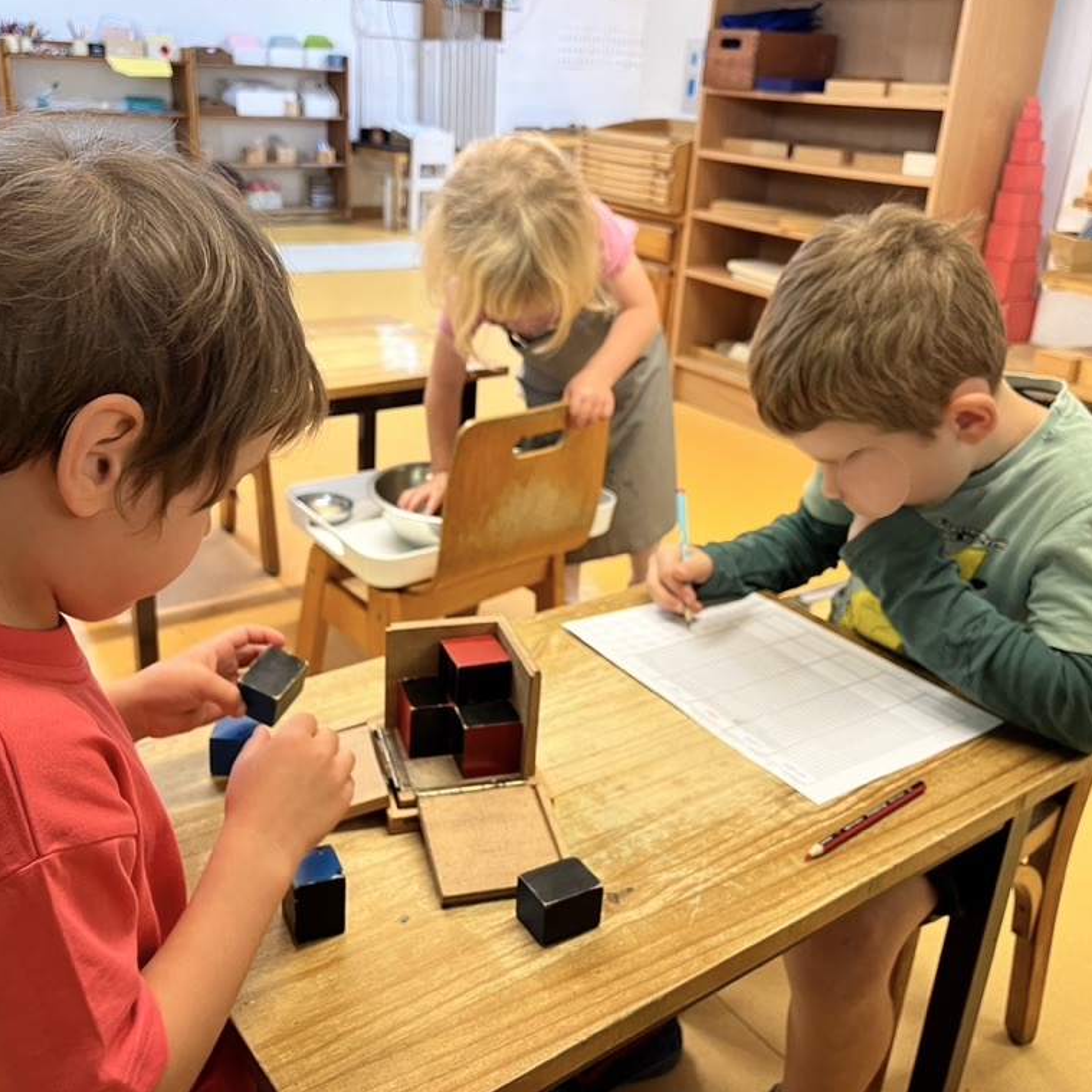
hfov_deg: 52.5
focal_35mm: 31
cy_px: 542
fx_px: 1106
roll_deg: -2.8
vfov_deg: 52.5
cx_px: 501
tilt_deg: -23.0
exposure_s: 1/50
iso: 125
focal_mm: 5.1
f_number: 1.6
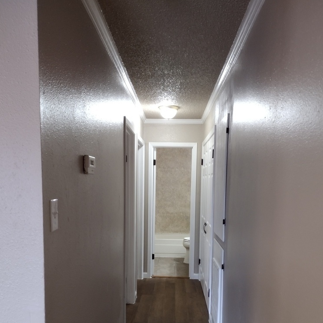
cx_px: 161
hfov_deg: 47.2
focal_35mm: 35
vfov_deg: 46.3
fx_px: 369
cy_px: 222
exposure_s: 1/40
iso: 409
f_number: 1.7
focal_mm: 4.71
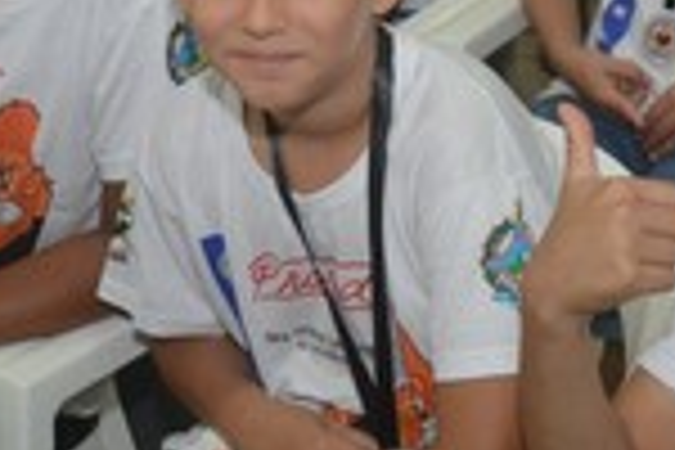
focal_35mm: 108
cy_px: 90
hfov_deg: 18.9
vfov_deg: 12.6
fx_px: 2025
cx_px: 464
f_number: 3.8
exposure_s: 1/125
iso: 1600
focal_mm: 24
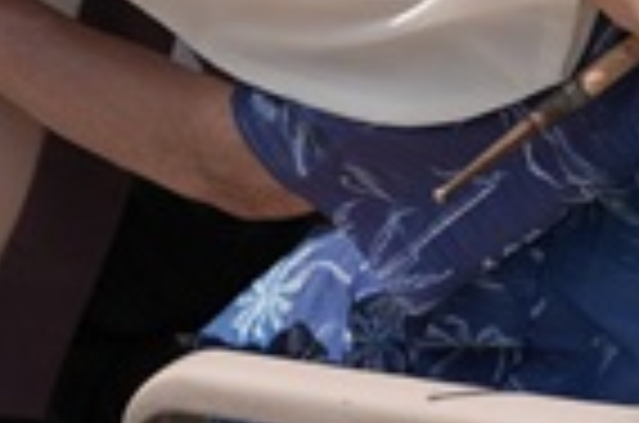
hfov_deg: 9.4
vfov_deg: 6.1
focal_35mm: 220
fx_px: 3896
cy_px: -286
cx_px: 238
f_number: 4
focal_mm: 48
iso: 100
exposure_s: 1/1000
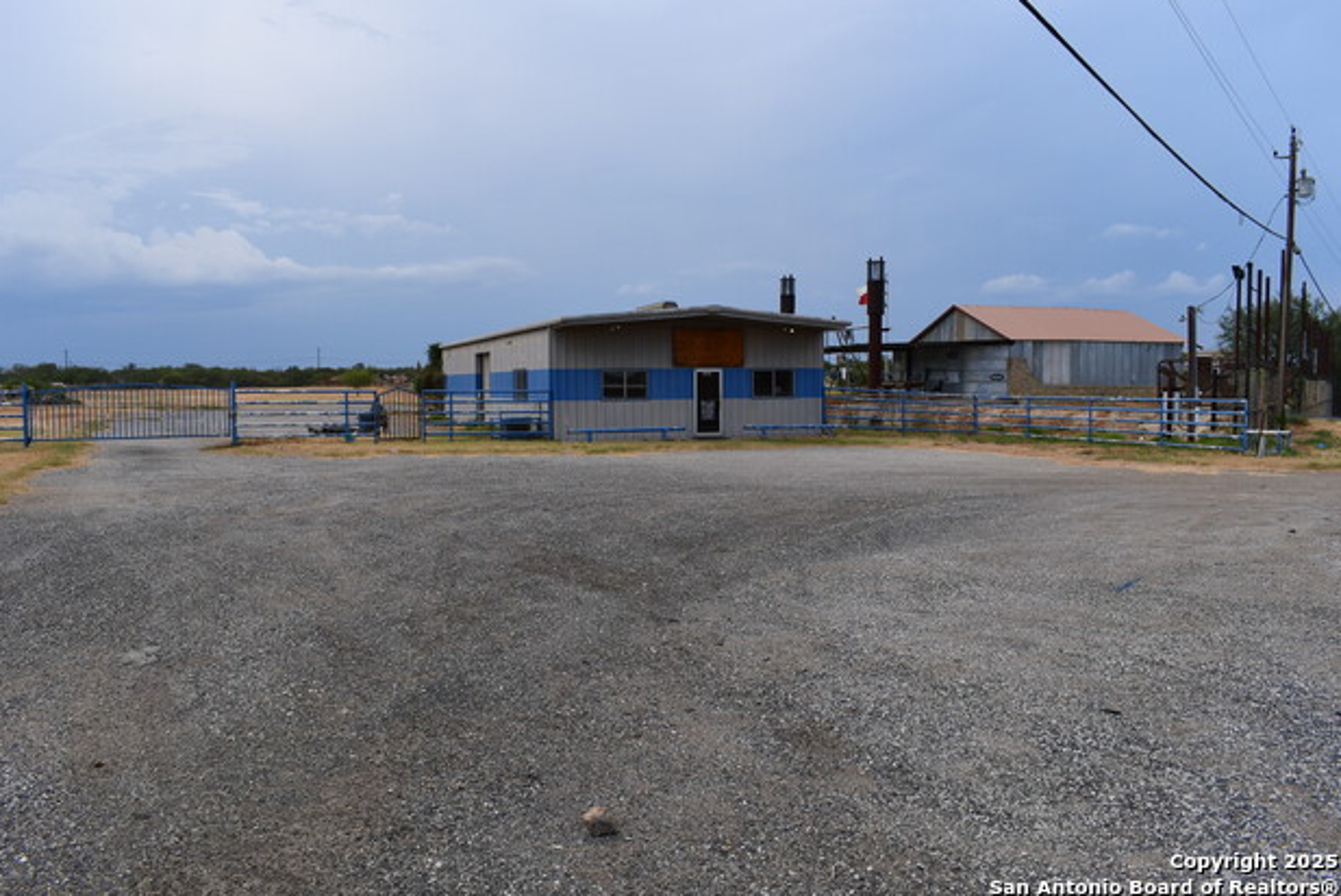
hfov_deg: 65.4
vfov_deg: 46.4
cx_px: 648
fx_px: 1043
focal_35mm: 28
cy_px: 436
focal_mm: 18
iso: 100
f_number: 8
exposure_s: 1/320
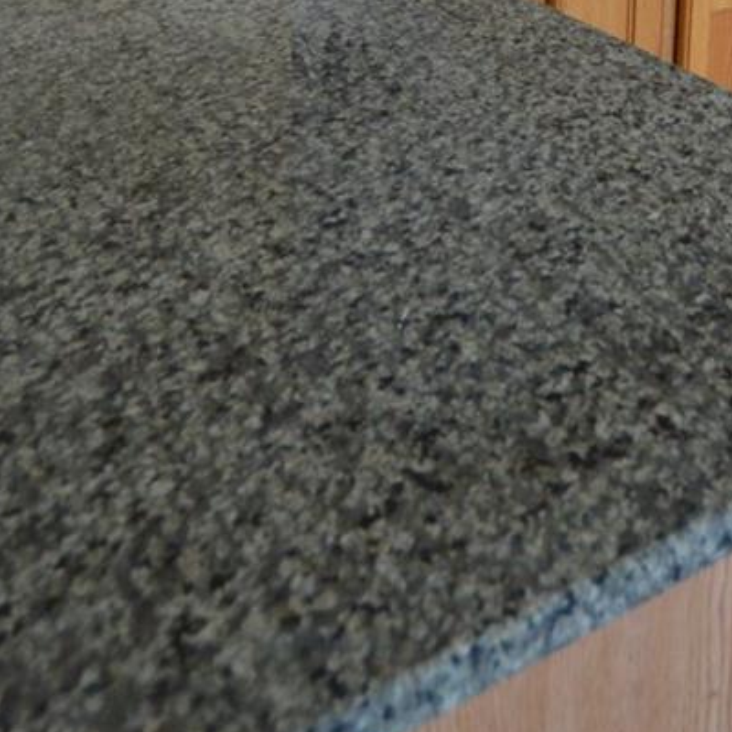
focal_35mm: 51
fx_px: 1220
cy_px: -89
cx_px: 597
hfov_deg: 32.4
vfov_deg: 29.8
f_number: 3.5
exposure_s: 1/60
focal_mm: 10
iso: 800
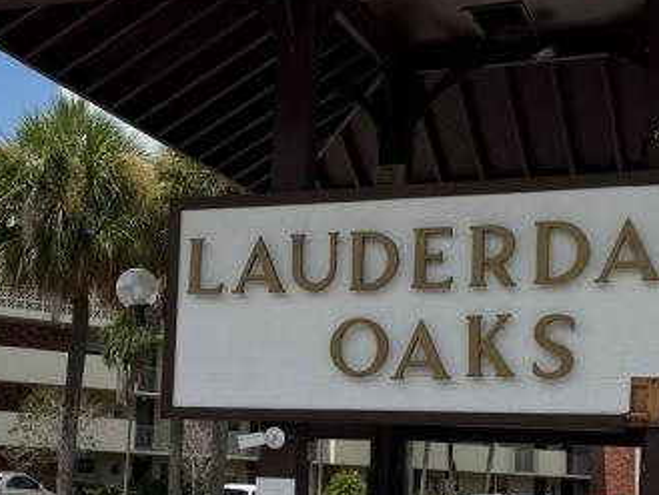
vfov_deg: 20.9
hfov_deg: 27.5
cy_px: 341
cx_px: 200
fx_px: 1333
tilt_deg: +5.6
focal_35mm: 70
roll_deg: -2.3
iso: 80
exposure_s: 1/7353
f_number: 1.78
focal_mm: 6.76
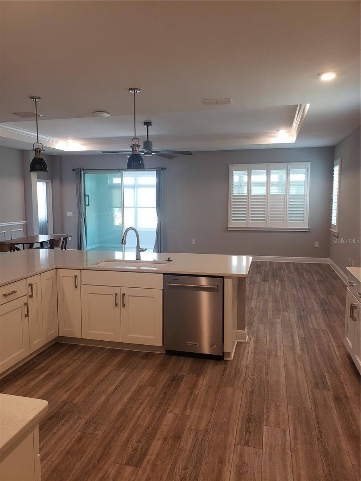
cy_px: 240
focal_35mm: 26
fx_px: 362
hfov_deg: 53.1
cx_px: 180
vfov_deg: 67.3
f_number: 2.4
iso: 160
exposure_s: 1/60
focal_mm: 4.3
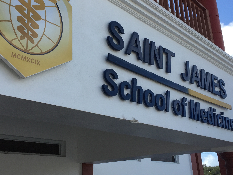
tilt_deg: +20.9
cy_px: 70
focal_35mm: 46
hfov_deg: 41.2
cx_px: 109
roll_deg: +2.0
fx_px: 310
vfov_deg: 31.4
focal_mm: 4.15
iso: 32
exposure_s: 1/1068
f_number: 2.2
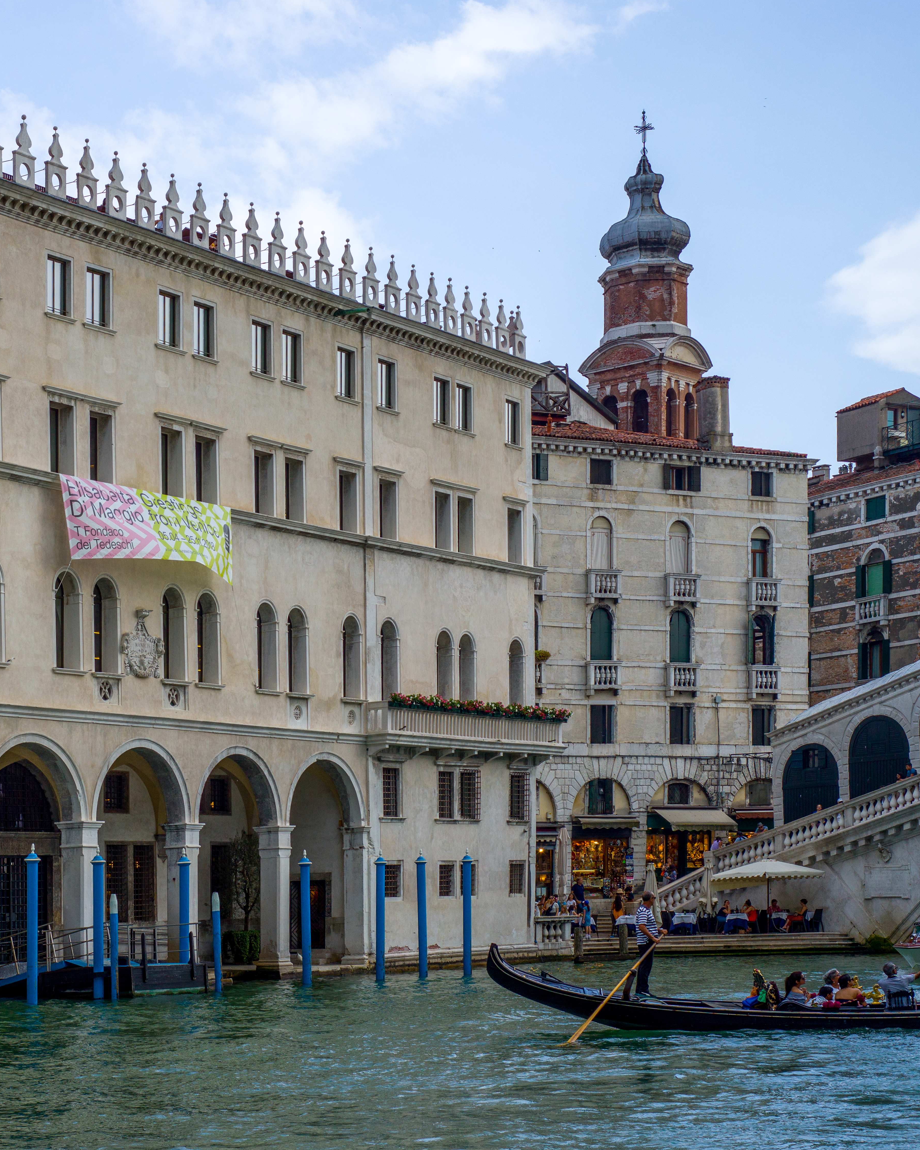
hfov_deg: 23.9
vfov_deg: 30.0
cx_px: 201
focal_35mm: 63
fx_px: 2144
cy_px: 522
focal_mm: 45
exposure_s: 1/400
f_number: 8
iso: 200
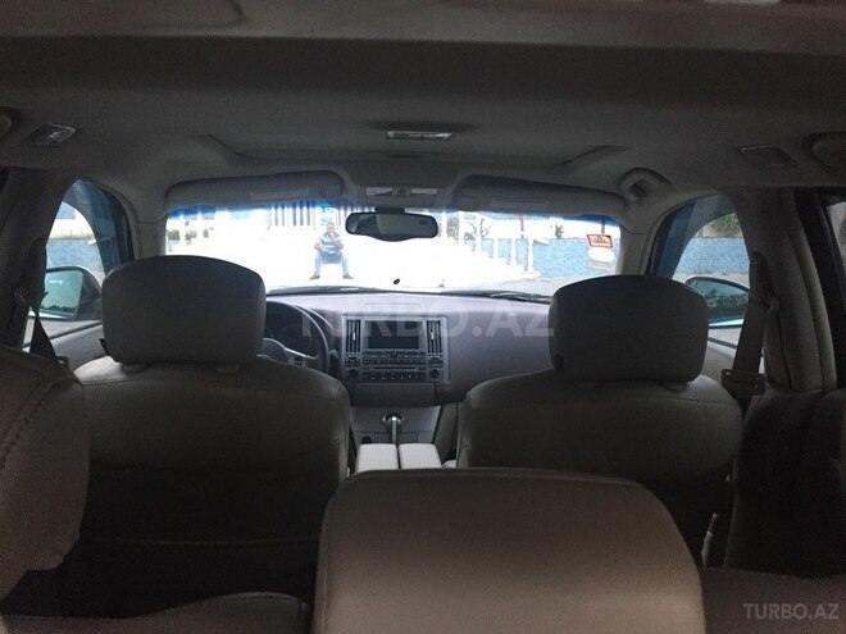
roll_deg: -1.6
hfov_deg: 61.7
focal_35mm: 29
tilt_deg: -8.5
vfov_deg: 48.2
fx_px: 709
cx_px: 423
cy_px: 317
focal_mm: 4.15
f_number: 2.2
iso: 250
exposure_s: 1/25
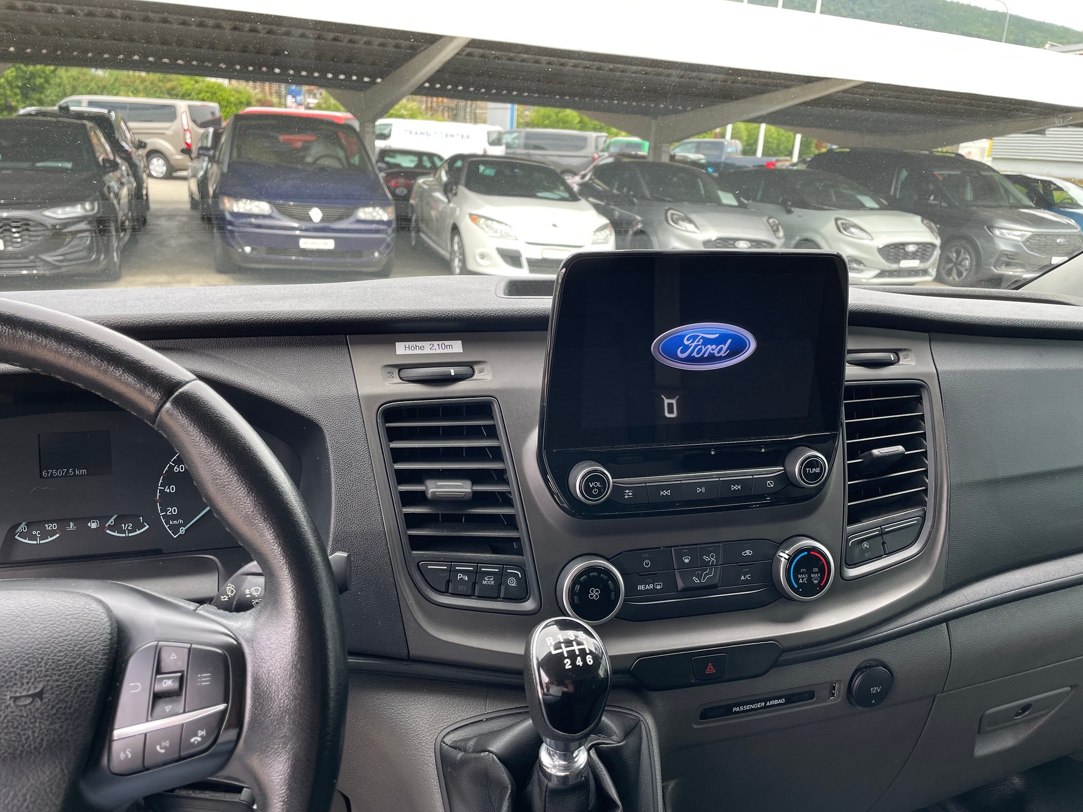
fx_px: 813
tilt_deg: -16.9
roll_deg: -2.5
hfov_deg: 67.3
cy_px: 406
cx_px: 542
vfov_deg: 53.1
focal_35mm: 26
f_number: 1.6
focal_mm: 4.2
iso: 32
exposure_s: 1/191
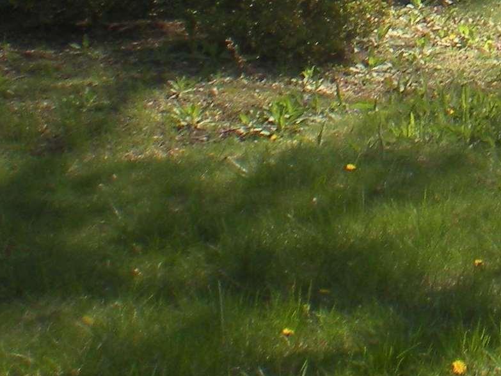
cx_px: 829
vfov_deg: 9.6
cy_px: -246
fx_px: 2157
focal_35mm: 149
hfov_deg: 12.4
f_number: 4.6
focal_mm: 6.3
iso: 64
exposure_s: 1/157
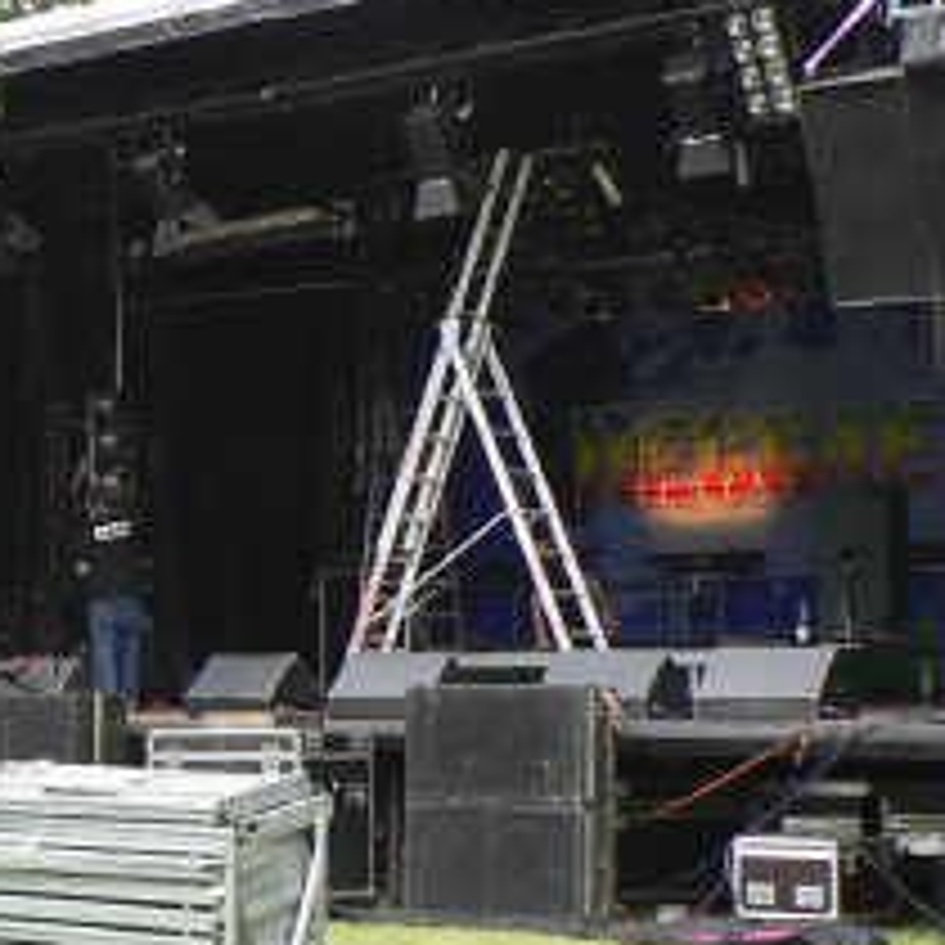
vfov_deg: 19.5
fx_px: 2749
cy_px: 558
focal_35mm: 89
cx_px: -322
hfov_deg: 18.1
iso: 64
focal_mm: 6
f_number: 2.8
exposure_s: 1/40
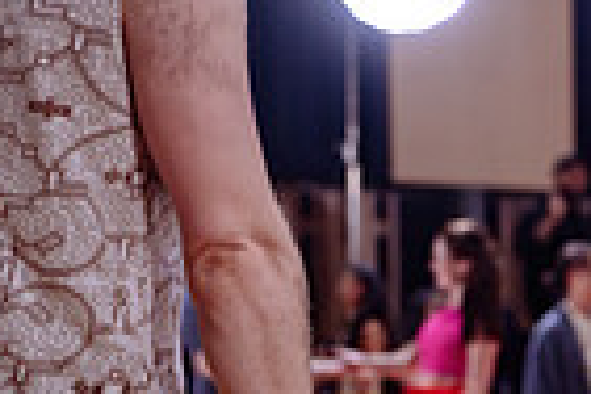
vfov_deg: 7.6
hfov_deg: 11.0
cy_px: 367
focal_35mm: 181
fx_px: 2971
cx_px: 822
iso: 1250
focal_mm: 44
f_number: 2
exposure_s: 1/250
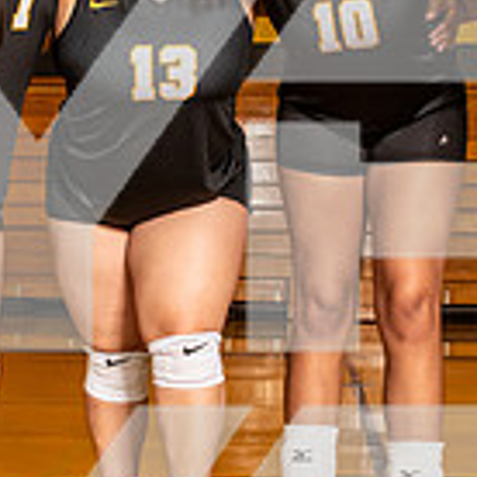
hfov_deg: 18.7
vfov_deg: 18.6
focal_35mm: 93
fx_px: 1450
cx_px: 180
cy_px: 171
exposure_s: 1/320
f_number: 7.1
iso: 800
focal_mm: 26
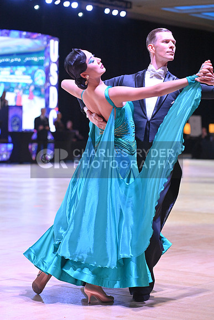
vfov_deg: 20.0
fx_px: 909
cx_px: 107
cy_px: 160
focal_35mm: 102
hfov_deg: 13.4
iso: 4000
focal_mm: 102
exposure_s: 1/400
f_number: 4
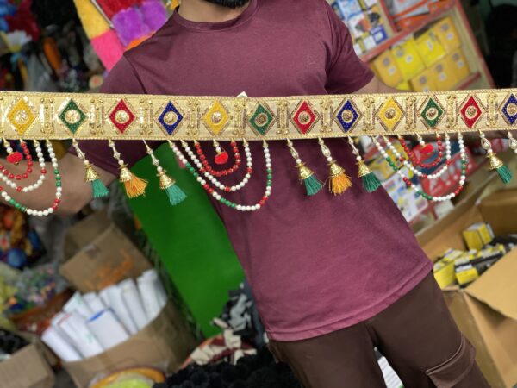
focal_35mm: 52
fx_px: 777
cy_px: 194
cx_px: 258
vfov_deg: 28.0
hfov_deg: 36.8
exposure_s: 1/33
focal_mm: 6
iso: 250
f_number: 2
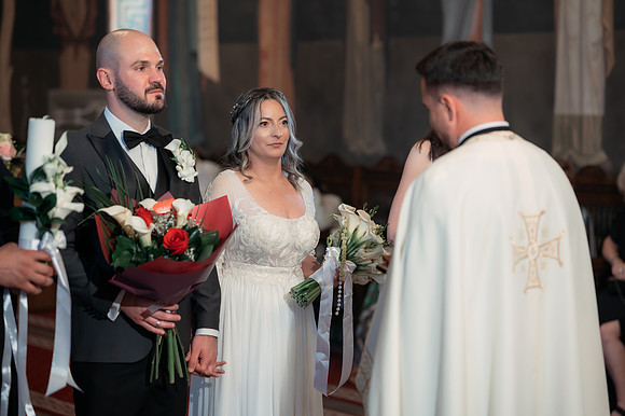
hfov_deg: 23.3
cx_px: 314
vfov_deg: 15.6
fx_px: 1516
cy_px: 208
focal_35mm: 87
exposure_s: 1/200
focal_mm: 85
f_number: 2.2
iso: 1600
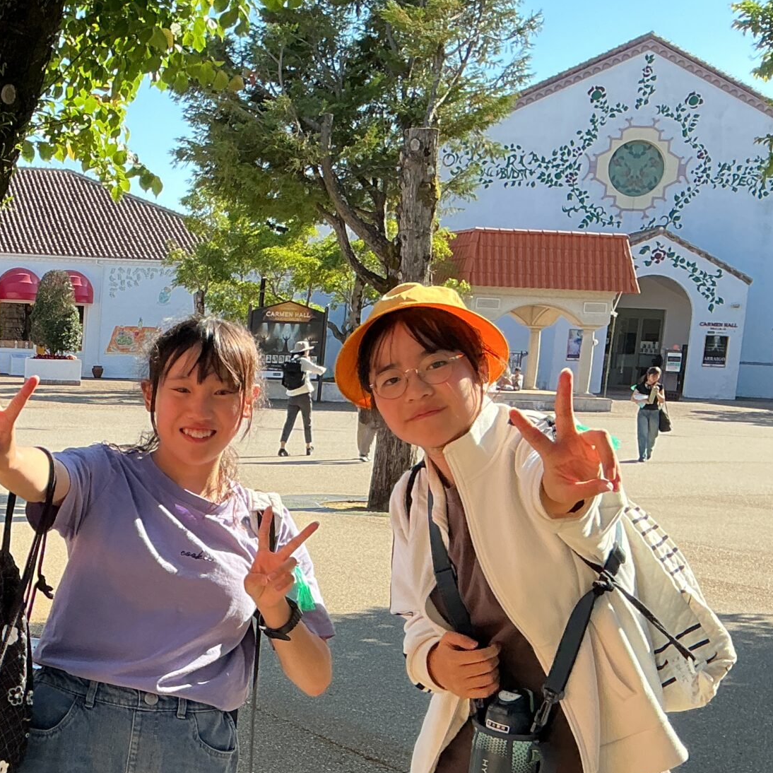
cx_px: -27
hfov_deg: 26.8
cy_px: 608
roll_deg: -2.8
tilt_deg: -11.4
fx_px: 1516
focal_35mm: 60
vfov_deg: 28.1
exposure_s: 1/473
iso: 25
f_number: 1.8
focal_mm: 3
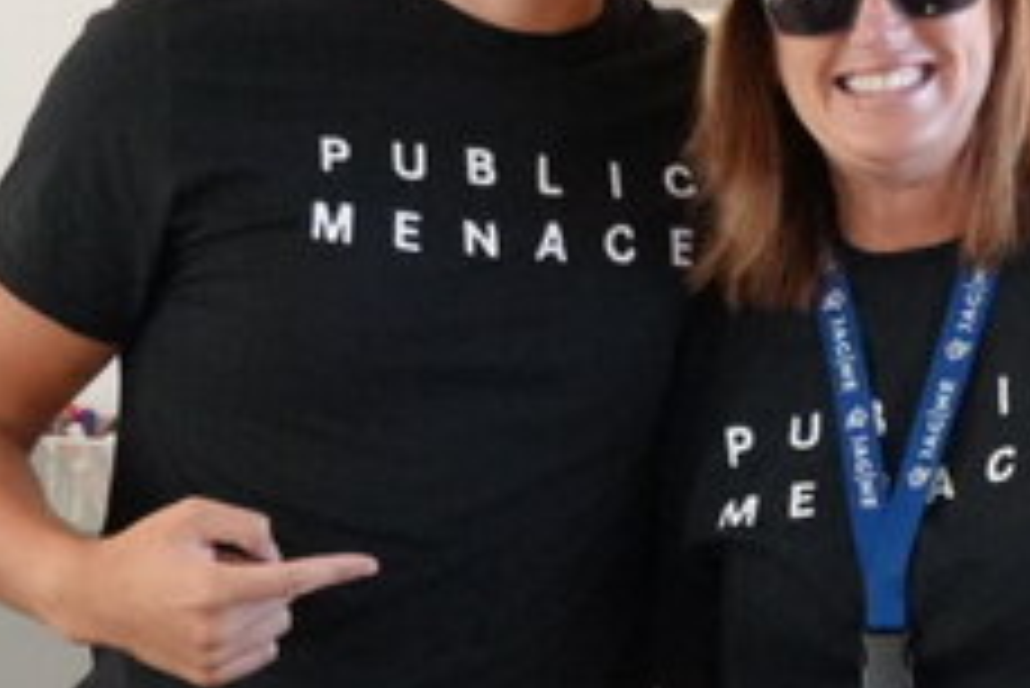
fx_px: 4415
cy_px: 940
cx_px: 855
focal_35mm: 154
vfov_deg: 8.8
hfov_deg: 13.2
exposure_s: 1/100
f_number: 4
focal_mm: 23
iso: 6400
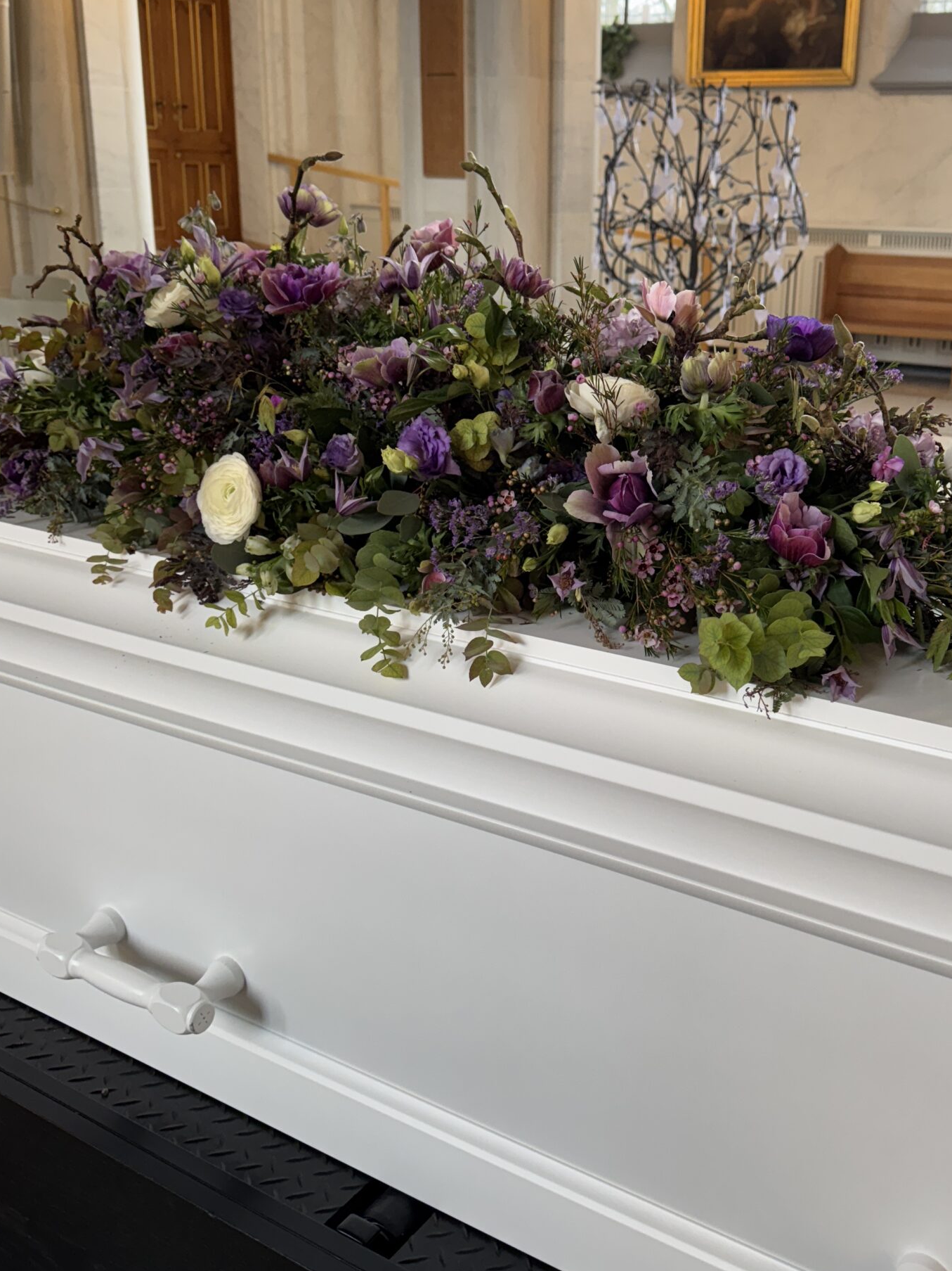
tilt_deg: -15.6
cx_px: 598
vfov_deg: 53.8
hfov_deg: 41.5
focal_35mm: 34
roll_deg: -1.6
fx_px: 1247
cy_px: 546
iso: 160
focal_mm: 6.76
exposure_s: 1/100
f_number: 1.78
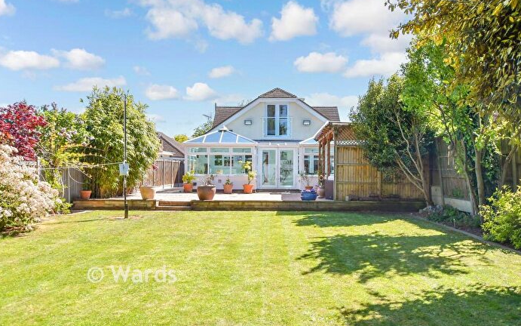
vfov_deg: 40.6
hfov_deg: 61.2
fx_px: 440
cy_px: 154
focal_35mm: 31
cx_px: 259
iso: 320
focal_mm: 20
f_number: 8
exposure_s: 1/500
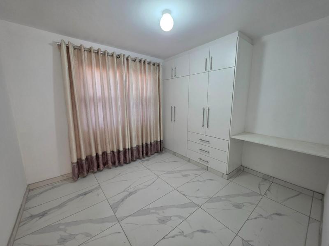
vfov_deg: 89.9
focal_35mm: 13
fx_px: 124
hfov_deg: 106.2
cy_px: 123
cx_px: 164
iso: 200
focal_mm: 2.2
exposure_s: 1/100
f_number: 1.9
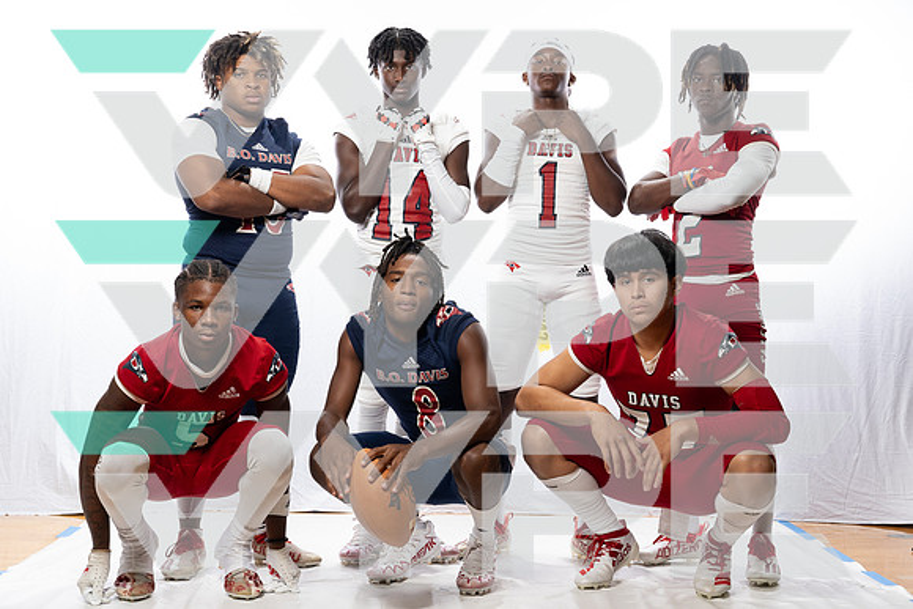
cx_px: 514
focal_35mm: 50
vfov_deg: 27.2
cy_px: 297
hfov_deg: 39.8
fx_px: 1260
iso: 1250
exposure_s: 1/250
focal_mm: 41
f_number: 8
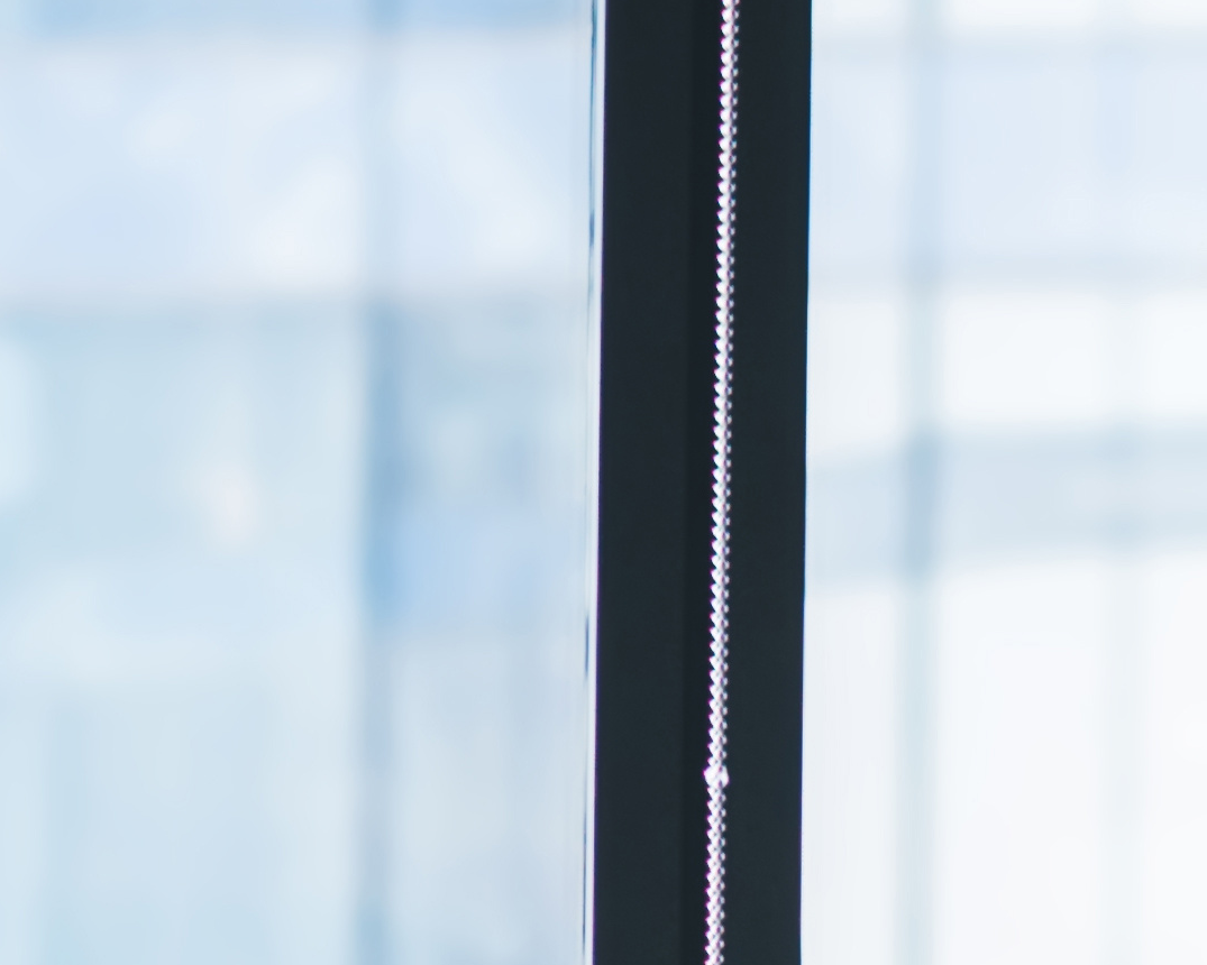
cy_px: 2042
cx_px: 2475
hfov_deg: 7.6
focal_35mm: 242
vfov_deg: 6.2
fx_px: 8645
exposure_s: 1/250
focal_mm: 35
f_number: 2
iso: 800
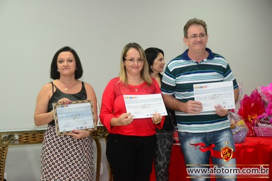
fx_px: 431
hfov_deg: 35.1
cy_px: 90
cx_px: 136
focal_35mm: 57
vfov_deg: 23.8
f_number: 5.6
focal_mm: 38
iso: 3200
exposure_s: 1/100
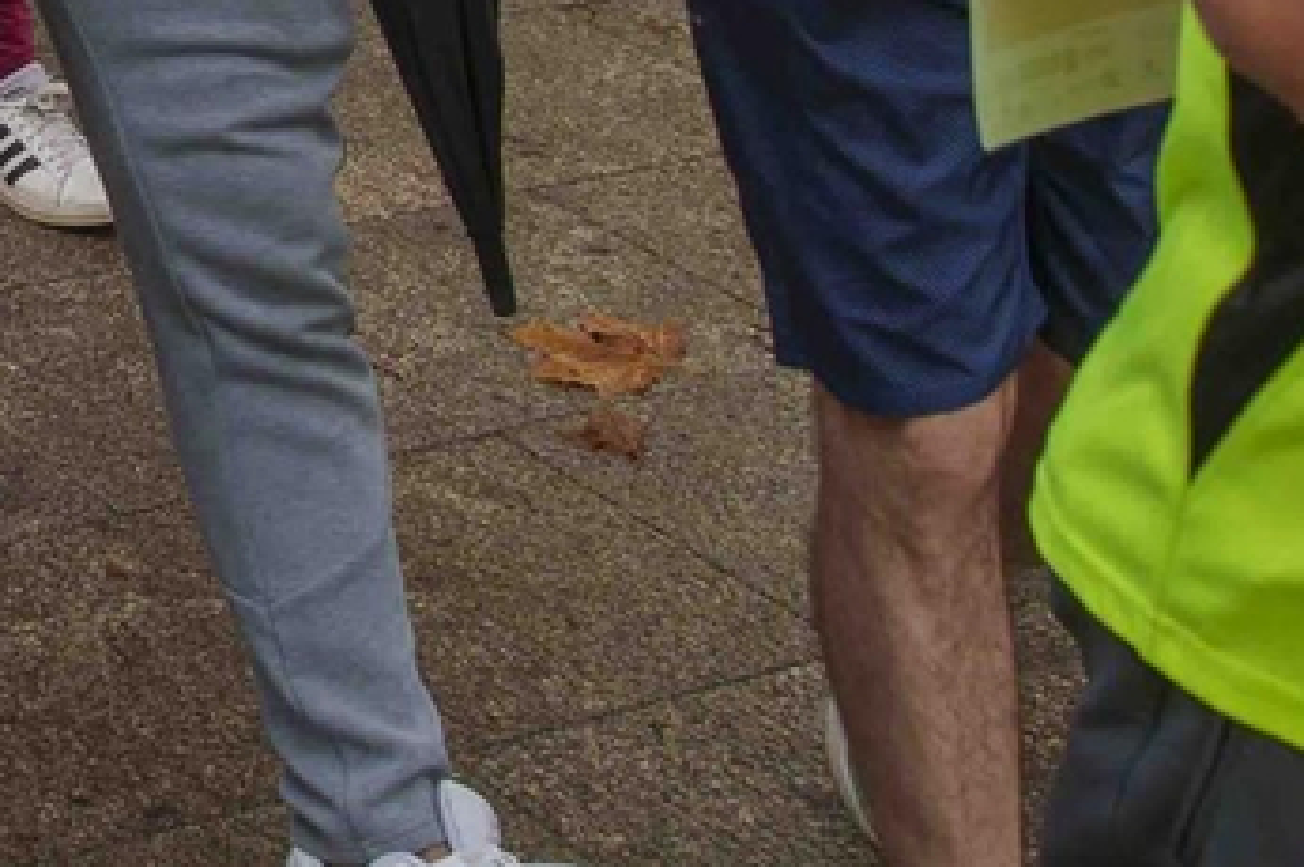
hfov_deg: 17.3
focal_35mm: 111
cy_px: -196
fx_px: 4017
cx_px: -403
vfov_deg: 12.0
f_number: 4
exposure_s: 1/640
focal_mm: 16
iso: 125
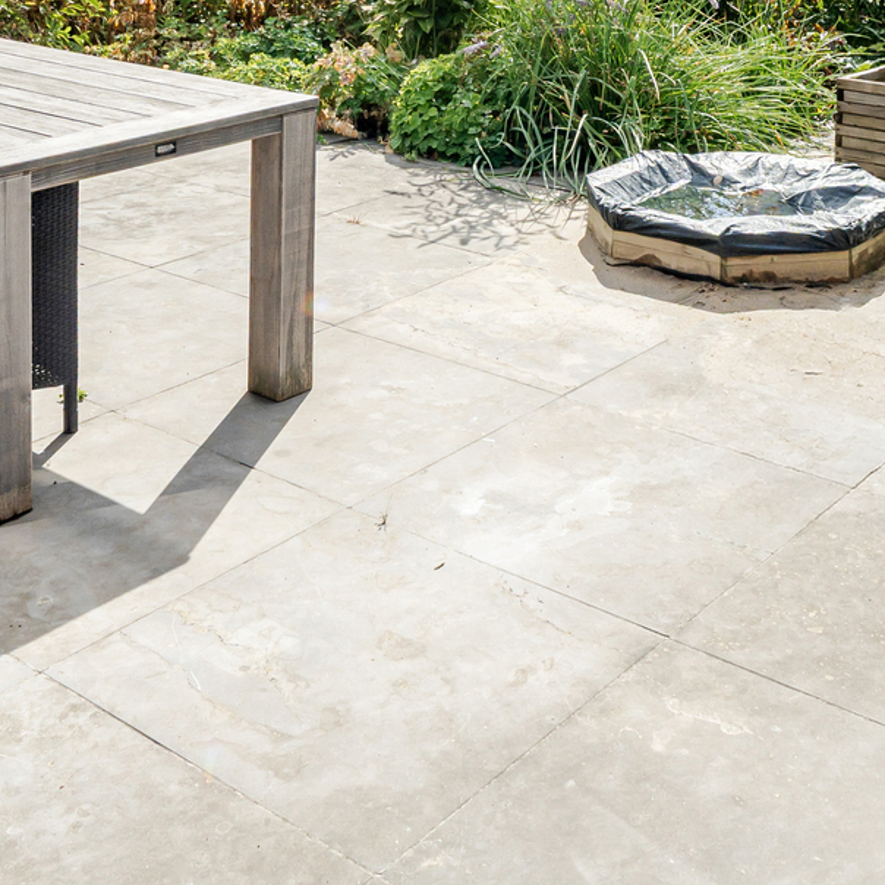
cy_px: -193
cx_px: 450
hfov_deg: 31.6
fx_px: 1562
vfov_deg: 27.6
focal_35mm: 54
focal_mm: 16
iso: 100
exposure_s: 1/400
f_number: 9
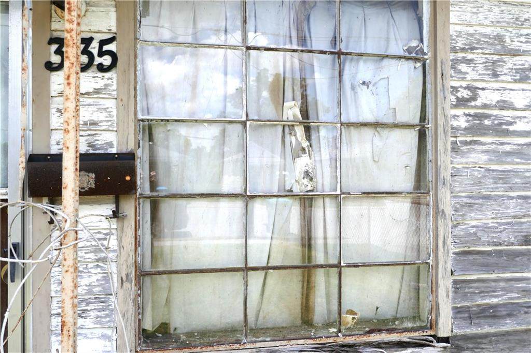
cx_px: 266
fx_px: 516
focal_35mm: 35
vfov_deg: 37.8
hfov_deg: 54.4
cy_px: 176
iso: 125
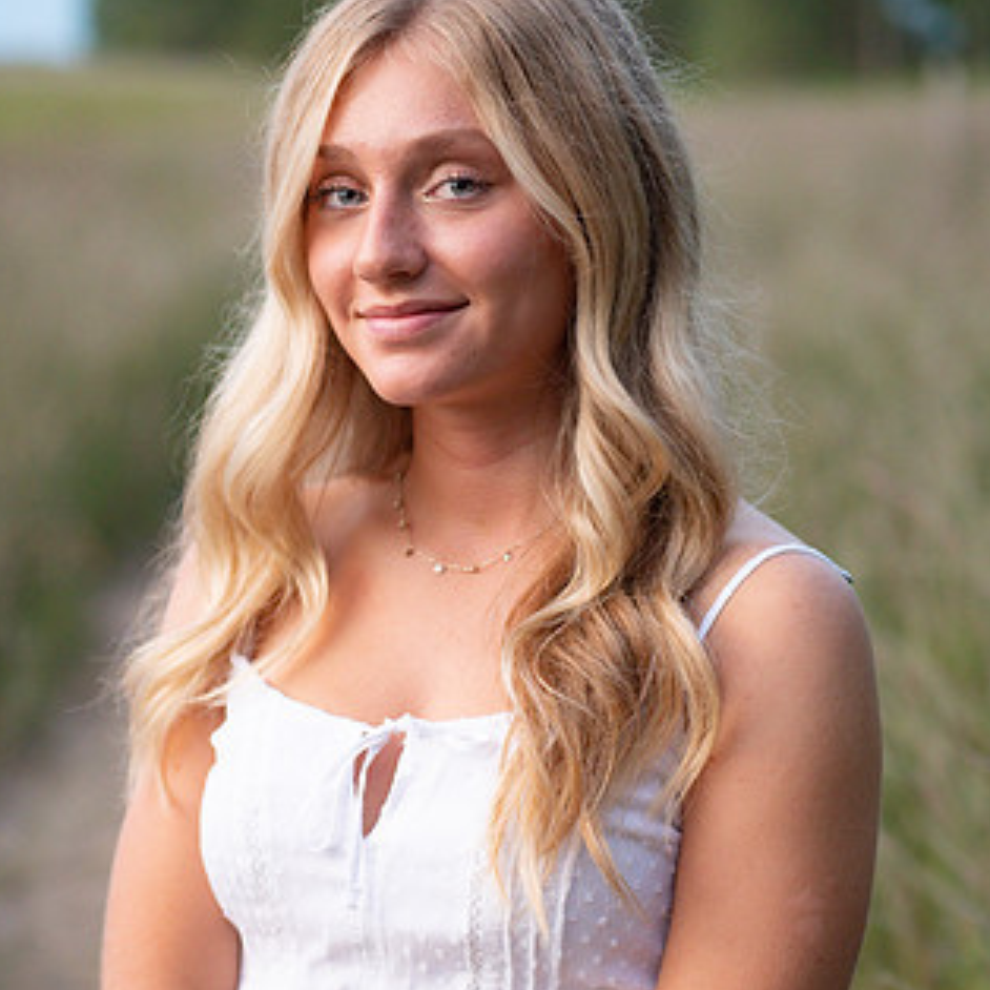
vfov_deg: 16.0
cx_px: 487
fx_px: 3527
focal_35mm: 109
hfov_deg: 16.0
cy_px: 574
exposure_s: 1/500
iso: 800
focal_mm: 43
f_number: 1.6
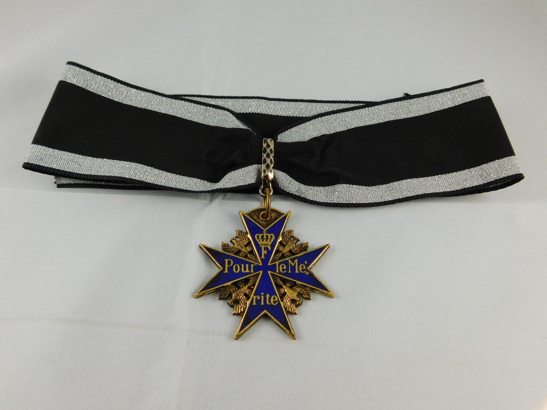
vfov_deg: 54.9
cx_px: 274
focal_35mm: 25
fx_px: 395
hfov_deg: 69.4
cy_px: 205
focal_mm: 4.5
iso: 125
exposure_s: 1/250
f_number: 3.1
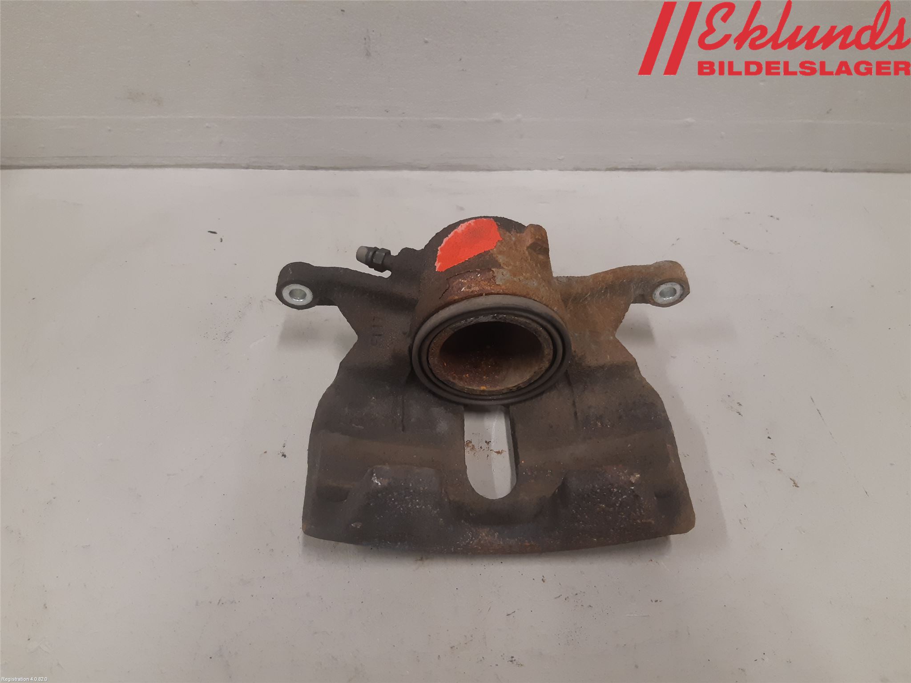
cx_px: 456
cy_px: 342
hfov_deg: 67.3
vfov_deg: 53.1
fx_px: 684
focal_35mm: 26
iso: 160
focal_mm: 3.93
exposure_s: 1/50
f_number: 1.7
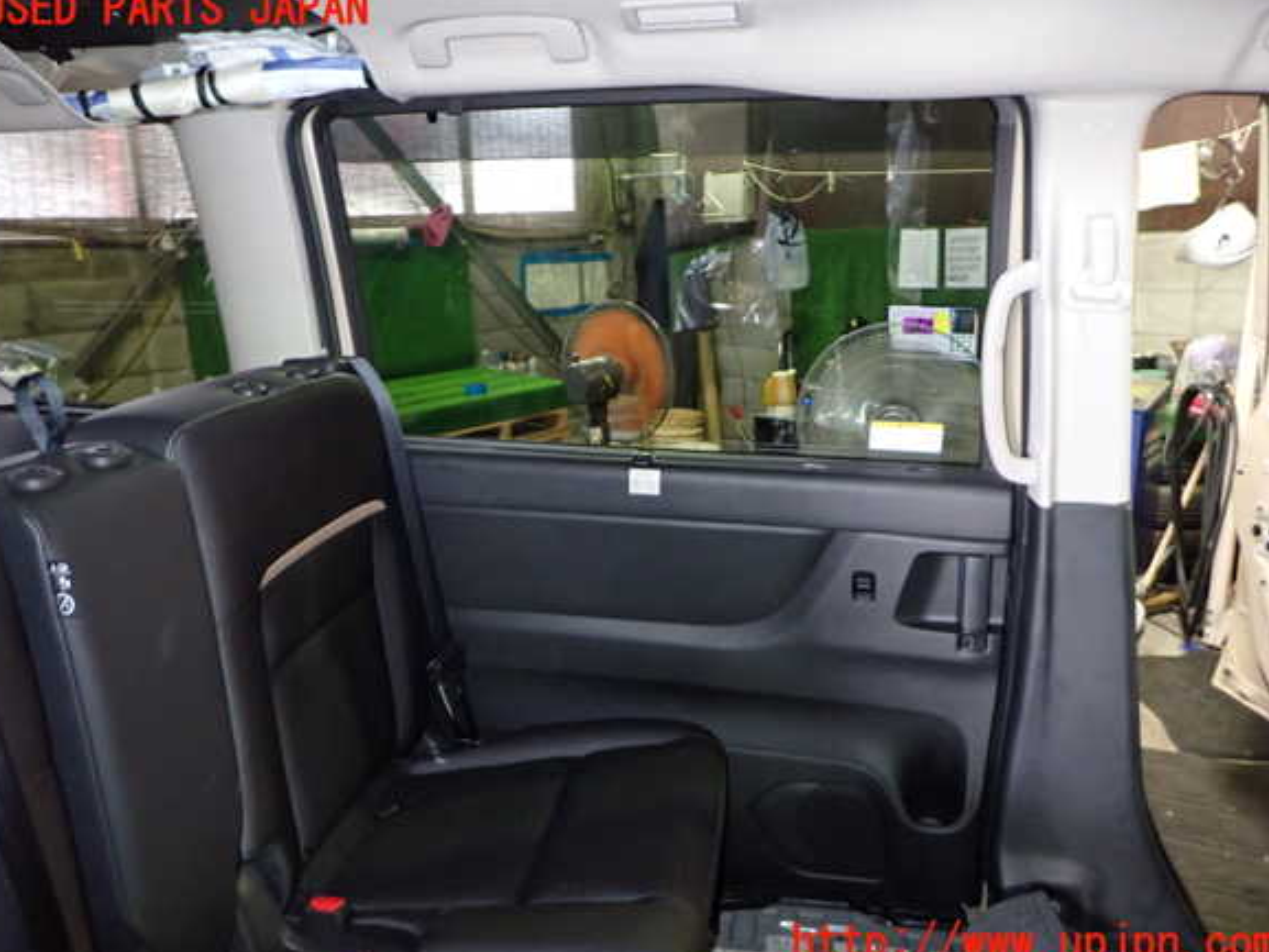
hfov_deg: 67.3
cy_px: 477
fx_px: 953
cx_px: 629
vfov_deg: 53.1
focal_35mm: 26
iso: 500
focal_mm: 4.5
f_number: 2
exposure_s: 1/30
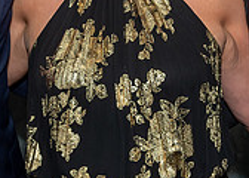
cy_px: 12
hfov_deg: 12.6
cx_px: 115
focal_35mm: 159
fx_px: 1124
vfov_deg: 9.0
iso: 400
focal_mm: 24
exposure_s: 1/250
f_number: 6.3
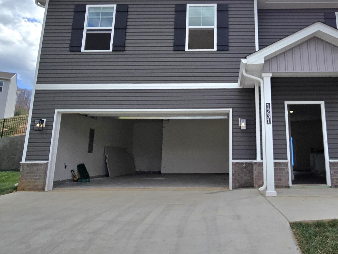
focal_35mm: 21
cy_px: 99
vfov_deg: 62.7
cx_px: 254
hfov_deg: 73.3
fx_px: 205
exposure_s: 1/5000
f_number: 2.2
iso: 50
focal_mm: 2.2
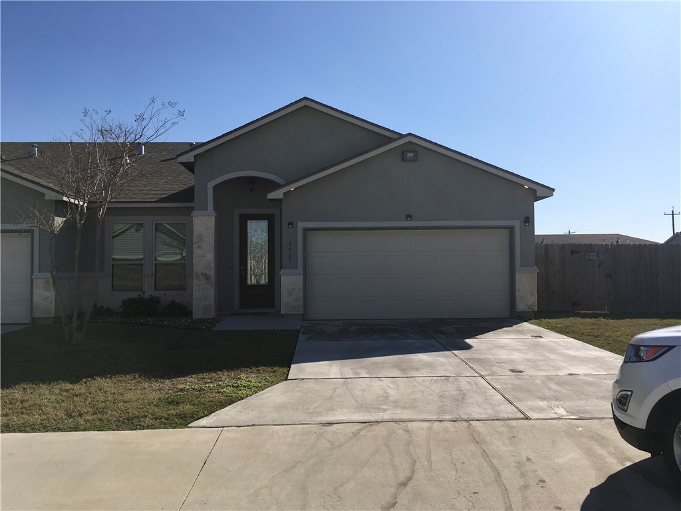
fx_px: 571
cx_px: 340
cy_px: 256
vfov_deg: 48.2
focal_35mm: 29
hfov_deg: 61.7
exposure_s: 1/2564
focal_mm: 4.15
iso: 25
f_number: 2.2
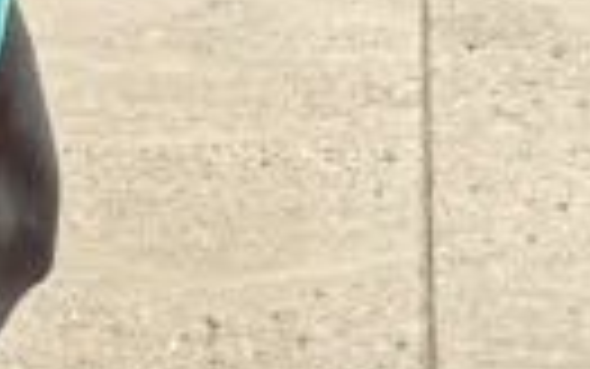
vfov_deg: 10.0
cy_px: 648
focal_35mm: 124
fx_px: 1995
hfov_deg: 13.2
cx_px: -766
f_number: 1.78
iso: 80
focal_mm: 6.86
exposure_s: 1/667
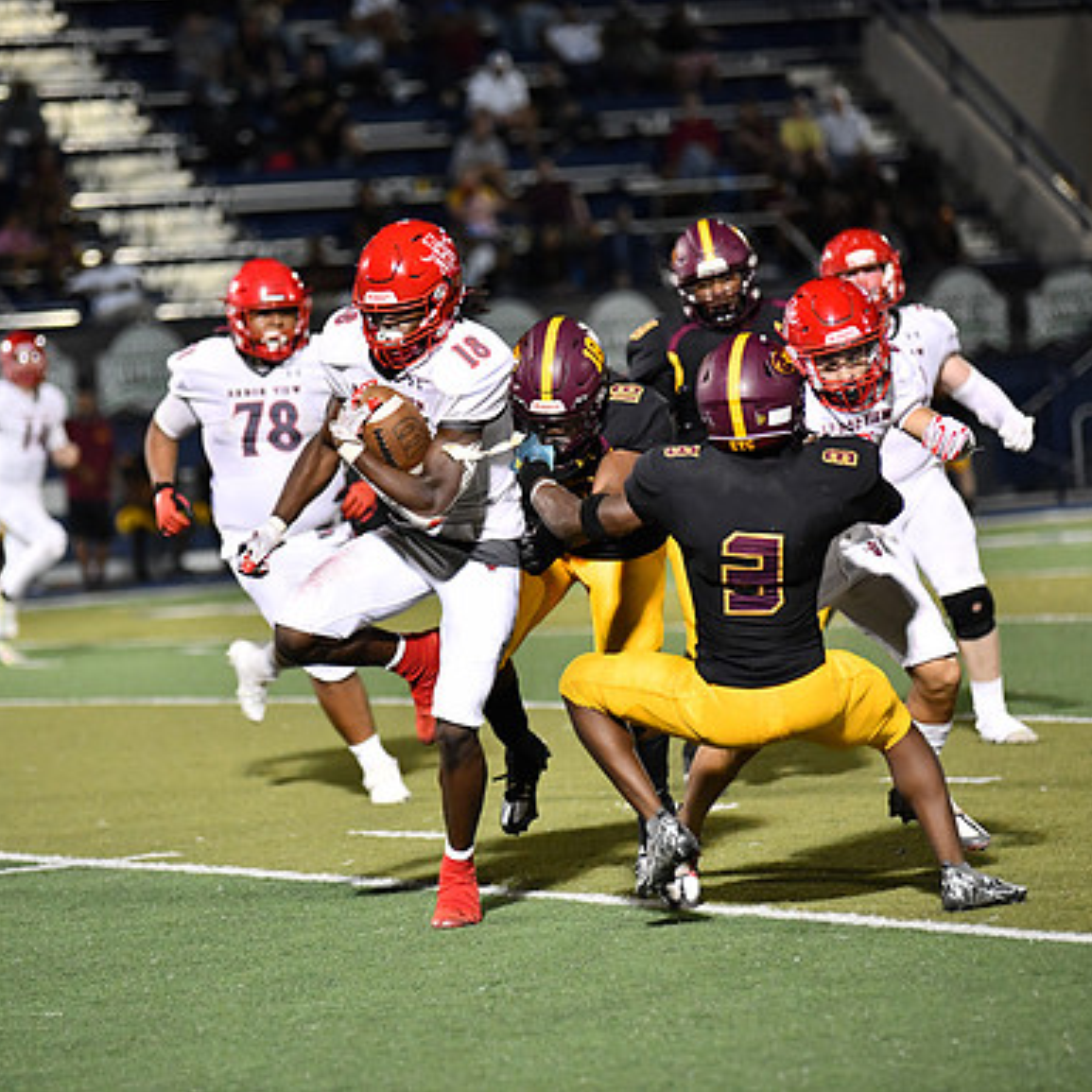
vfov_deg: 10.1
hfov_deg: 10.1
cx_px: 474
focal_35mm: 173
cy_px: 546
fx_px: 6174
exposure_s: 1/1250
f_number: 2.8
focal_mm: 135
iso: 5000
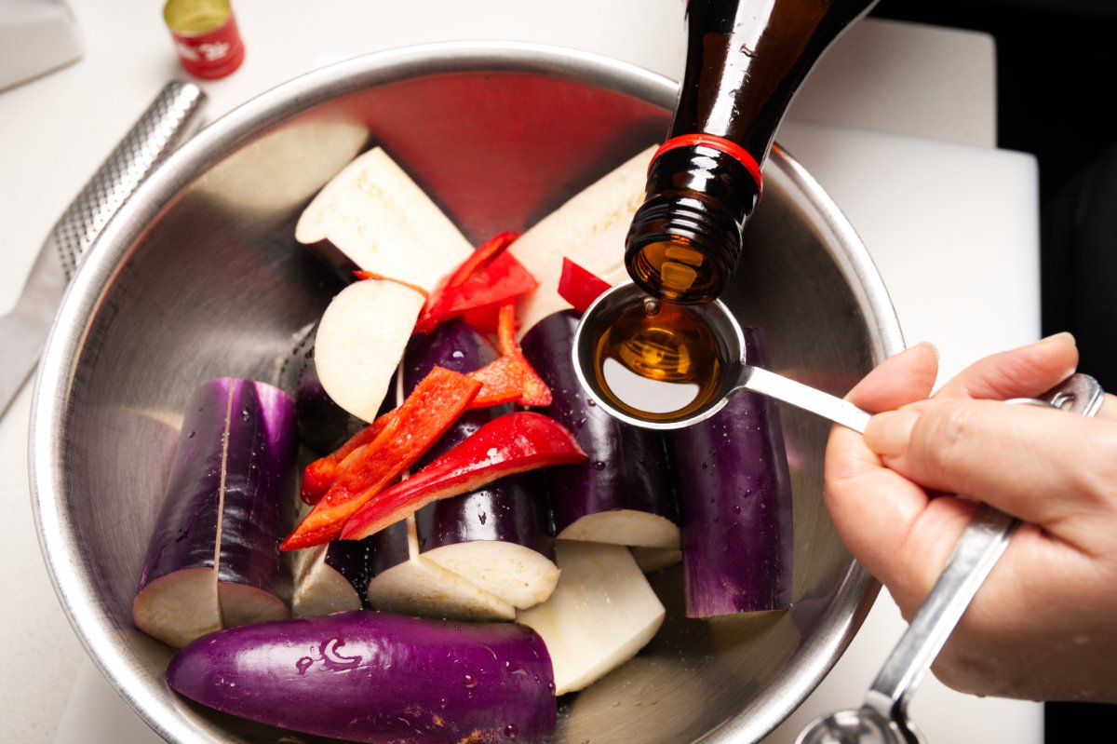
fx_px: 1116
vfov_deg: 36.8
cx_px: 558
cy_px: 372
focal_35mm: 36
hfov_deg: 53.2
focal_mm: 36
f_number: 8
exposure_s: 1/1250
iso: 1600
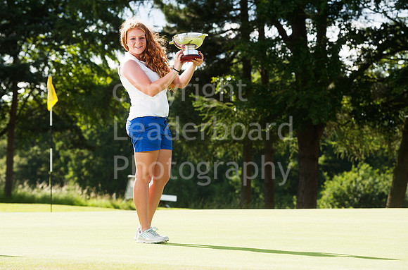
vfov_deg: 9.7
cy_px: 135
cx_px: 204
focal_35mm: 140
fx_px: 1582
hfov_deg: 14.7
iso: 200
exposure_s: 1/250
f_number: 7.1
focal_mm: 140
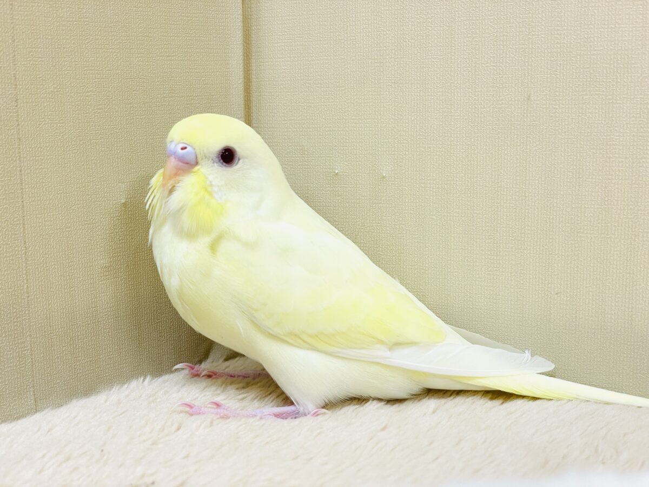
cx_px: 324
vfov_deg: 28.0
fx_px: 975
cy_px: 244
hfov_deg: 36.8
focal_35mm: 52
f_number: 2
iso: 80
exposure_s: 1/99
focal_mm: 6
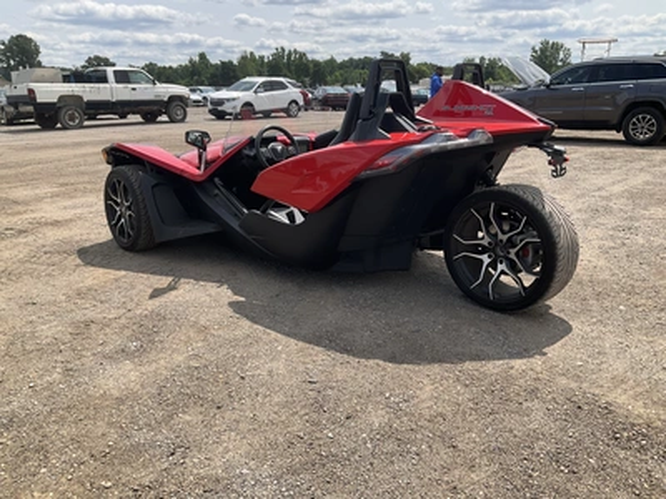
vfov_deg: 48.2
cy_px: 250
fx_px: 558
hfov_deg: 61.7
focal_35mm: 29
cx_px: 333
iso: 25
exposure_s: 1/1626
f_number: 1.8
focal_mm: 3
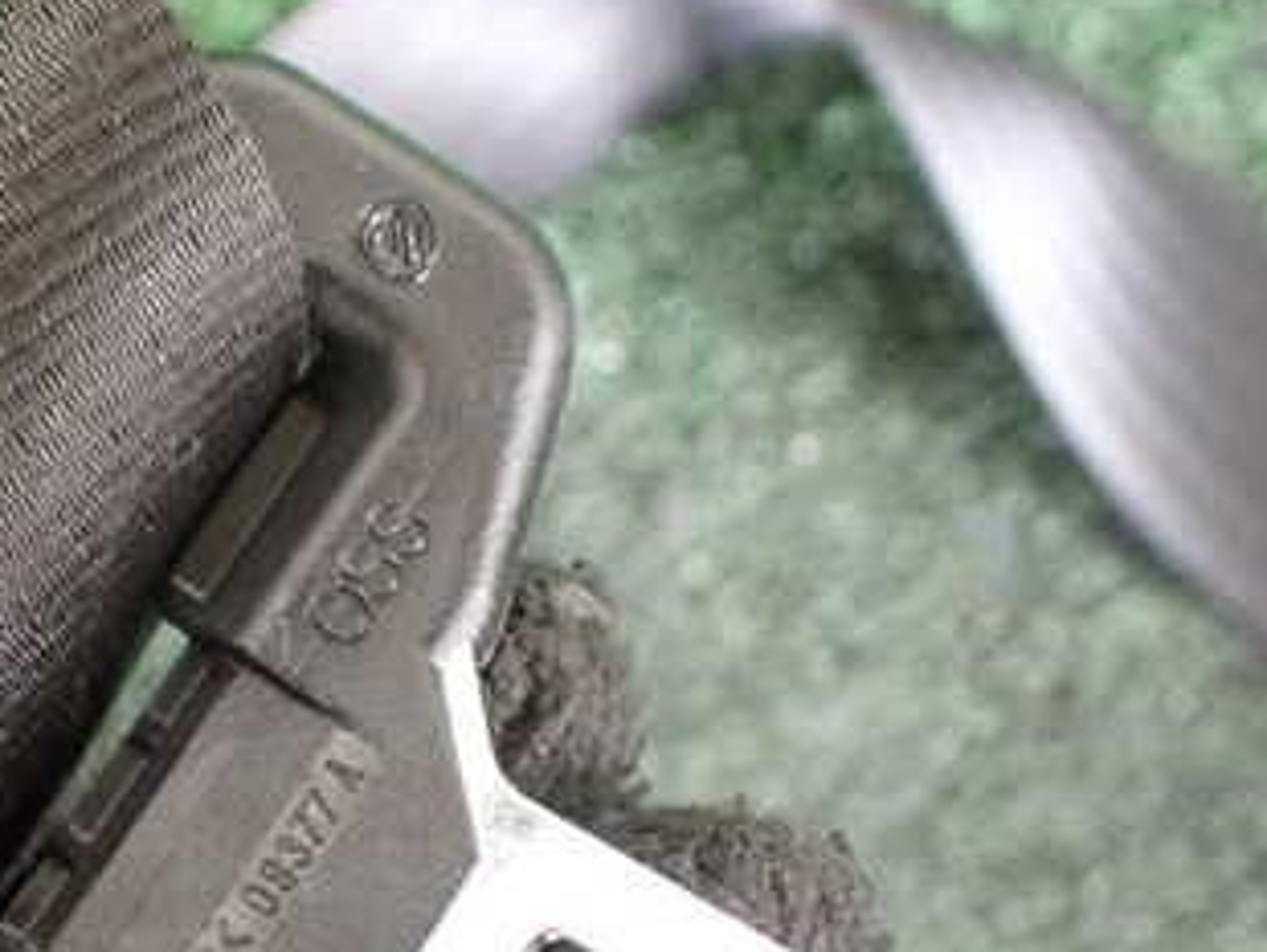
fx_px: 2125
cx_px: 282
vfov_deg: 24.7
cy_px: 797
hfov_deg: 32.4
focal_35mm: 58
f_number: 2.3
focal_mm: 5.4
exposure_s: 1/40
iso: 800
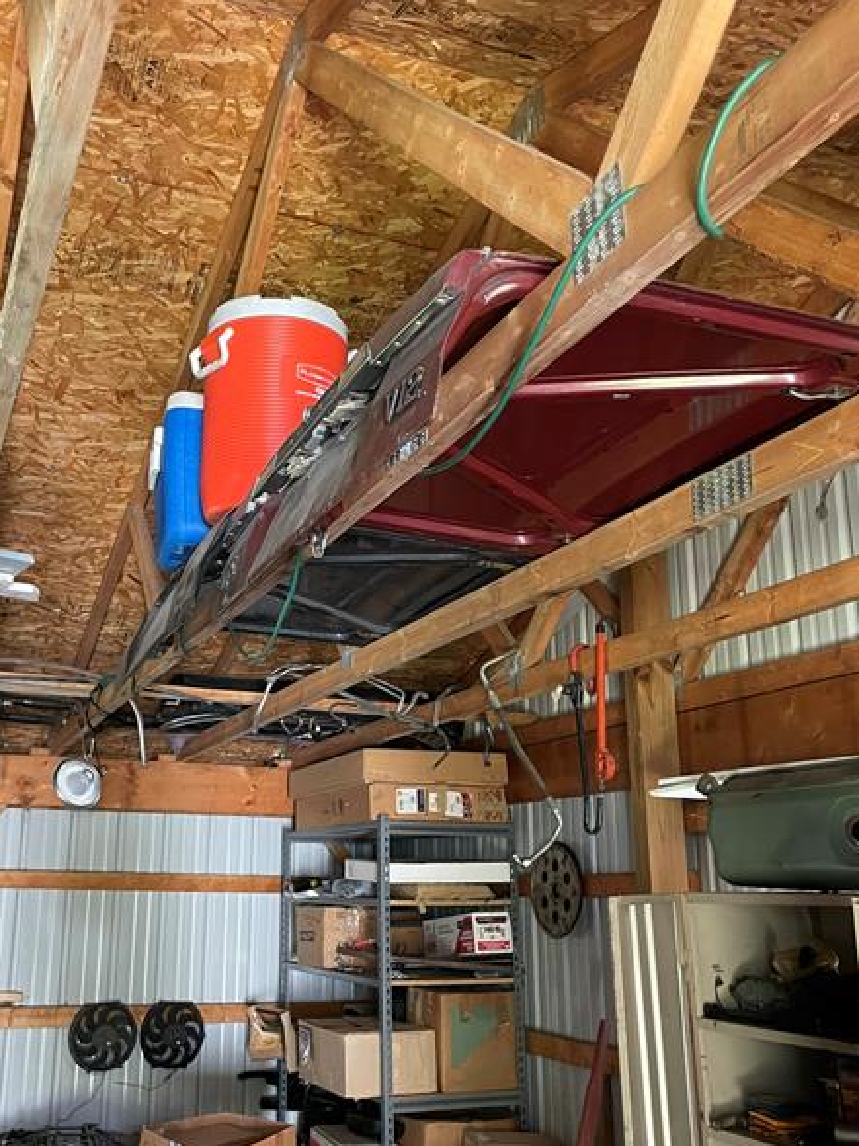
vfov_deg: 54.0
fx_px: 1125
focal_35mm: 34
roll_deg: -0.7
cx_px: 326
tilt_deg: +14.9
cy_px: 590
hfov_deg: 41.5
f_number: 1.6
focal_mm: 4.2
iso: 500
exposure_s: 1/58
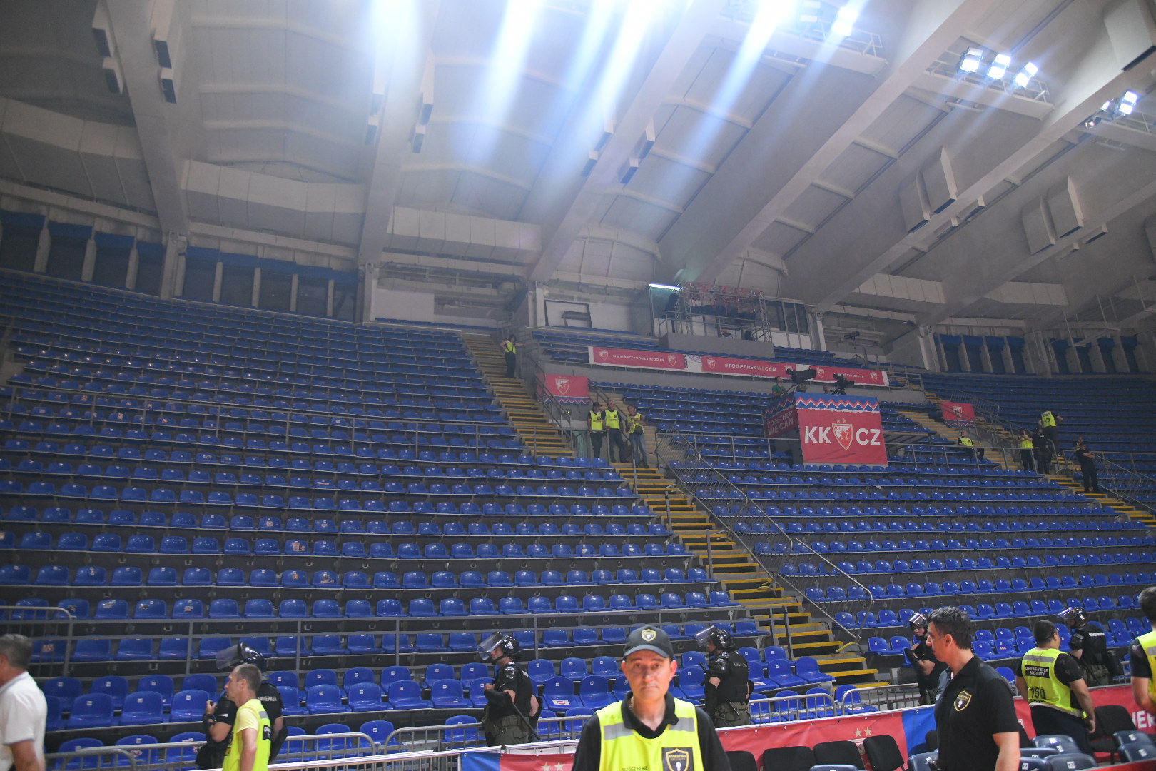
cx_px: 578
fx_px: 771
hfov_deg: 73.7
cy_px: 386
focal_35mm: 24
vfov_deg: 53.1
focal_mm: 24
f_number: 4
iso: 3200
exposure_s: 1/400
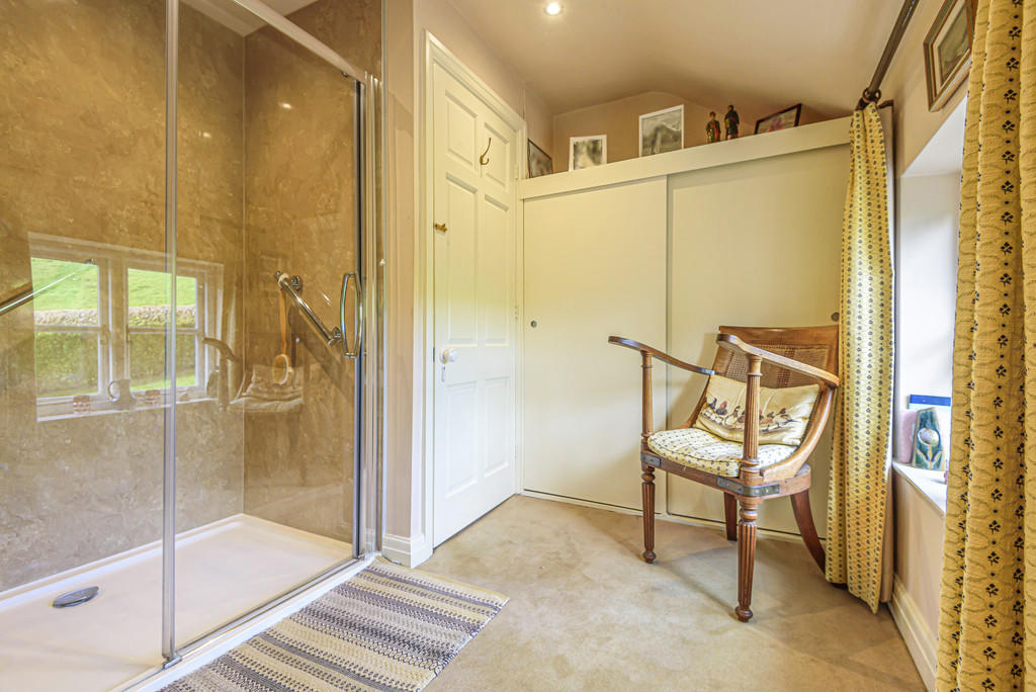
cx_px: 518
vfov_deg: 73.8
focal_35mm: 16
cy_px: 346
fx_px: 461
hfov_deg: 96.7
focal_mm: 16
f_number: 8
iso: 250
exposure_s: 1/40
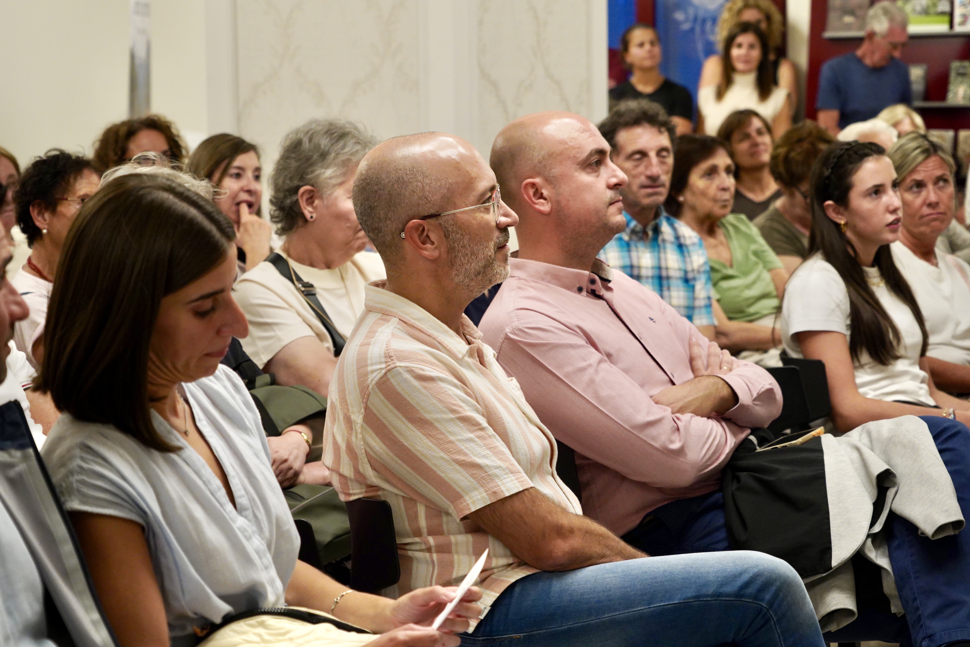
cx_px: 485
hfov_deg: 23.9
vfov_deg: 16.1
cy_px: 324
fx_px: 2290
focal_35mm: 85
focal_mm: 85
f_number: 5.6
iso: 3200
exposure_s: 1/160
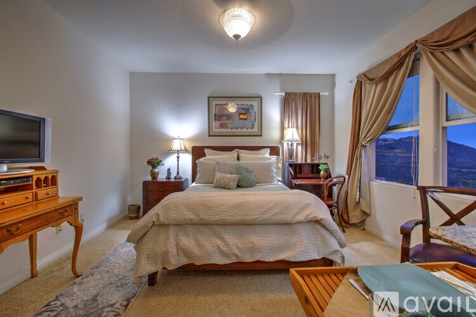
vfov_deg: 77.3
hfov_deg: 100.4
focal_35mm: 15
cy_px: 158
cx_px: 238
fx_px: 198
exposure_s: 1
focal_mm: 10
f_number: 11
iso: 100
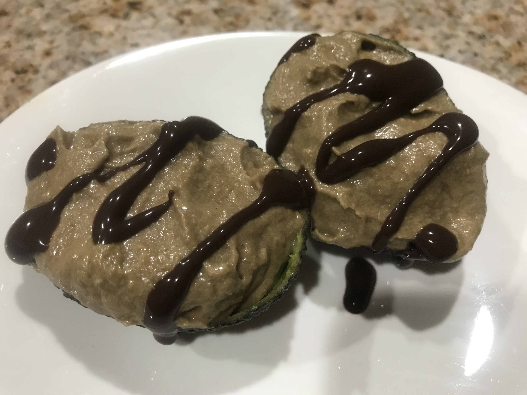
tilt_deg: -56.6
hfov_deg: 63.4
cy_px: 198
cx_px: 264
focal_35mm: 28
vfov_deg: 49.7
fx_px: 426
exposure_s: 1/15
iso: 50
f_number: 1.8
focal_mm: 3.99
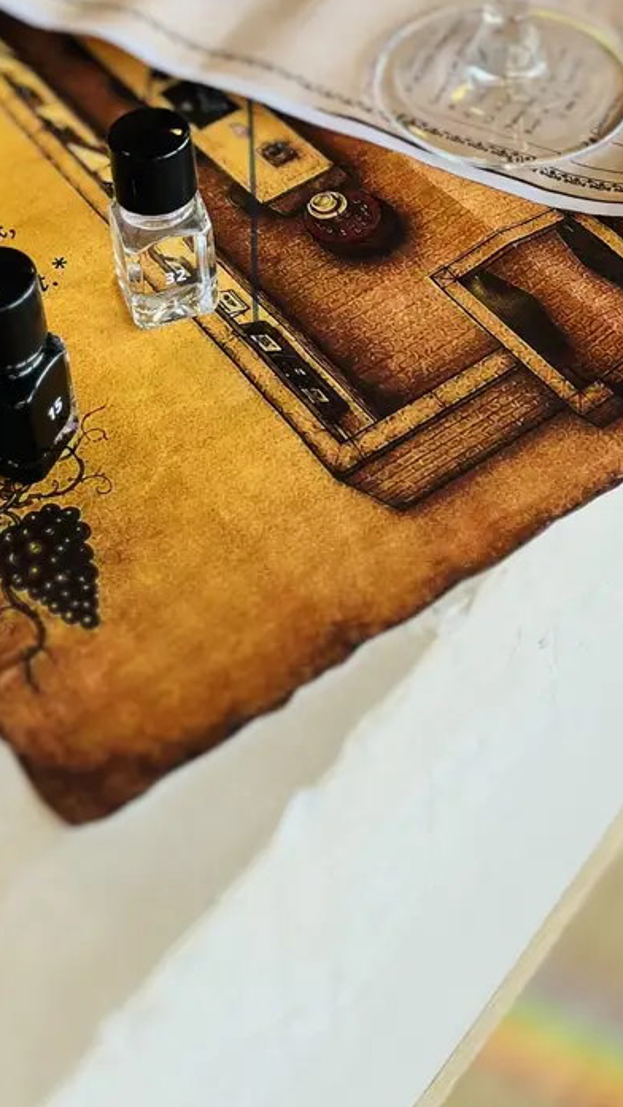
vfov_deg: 28.8
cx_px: 156
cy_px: -158
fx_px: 1909
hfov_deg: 18.4
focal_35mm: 65
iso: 32
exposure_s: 1/108
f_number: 1.6
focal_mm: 5.1
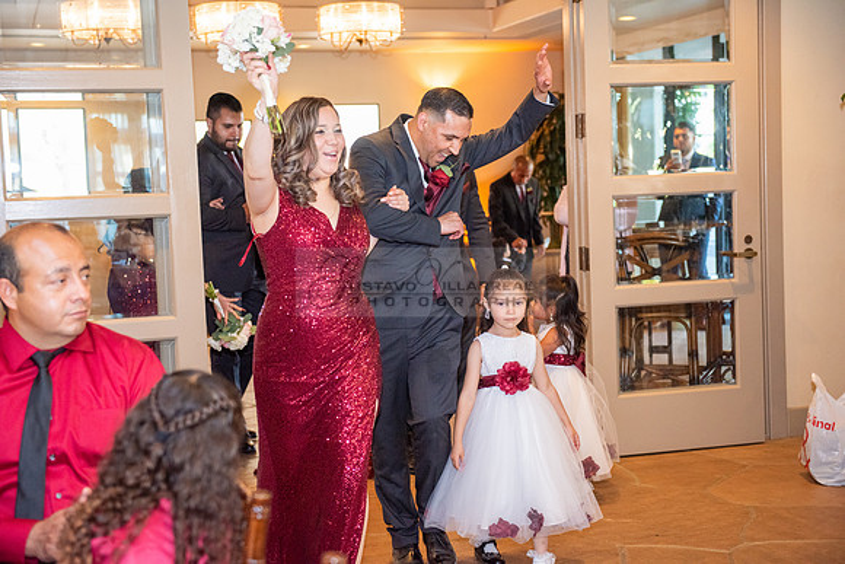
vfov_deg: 24.2
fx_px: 1315
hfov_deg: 35.6
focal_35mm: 56
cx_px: 422
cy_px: 282
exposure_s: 1/125
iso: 1600
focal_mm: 56
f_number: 3.5
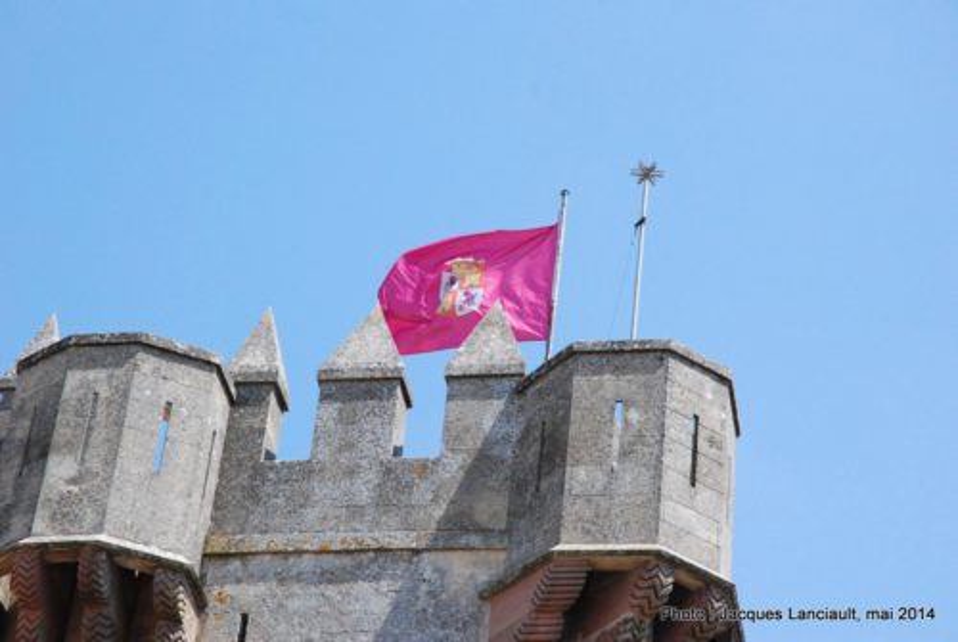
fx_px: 2798
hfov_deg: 19.4
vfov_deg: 13.1
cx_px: 479
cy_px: 321
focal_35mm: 105
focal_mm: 70
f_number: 9
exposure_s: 1/1250
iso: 1600
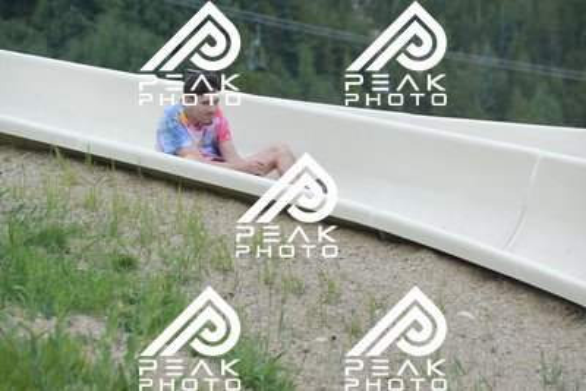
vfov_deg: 7.0
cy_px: 196
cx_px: 293
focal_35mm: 195
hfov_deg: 10.5
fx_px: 3175
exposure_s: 1/640
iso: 450
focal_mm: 195
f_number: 6.3
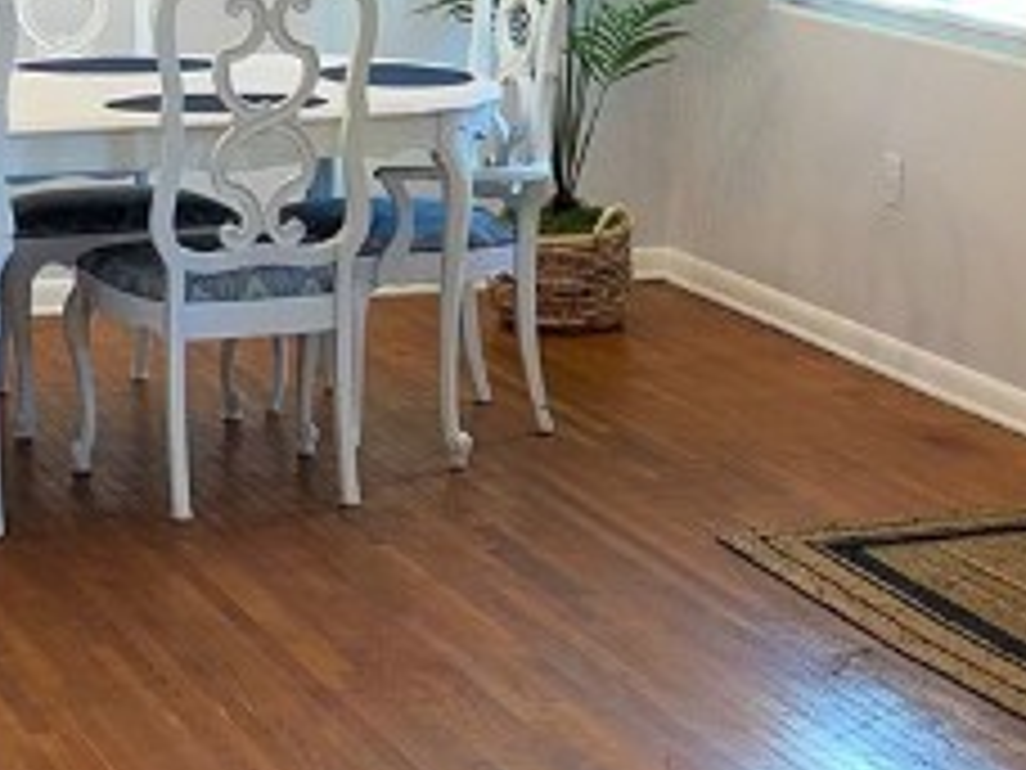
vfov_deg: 12.6
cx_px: 508
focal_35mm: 117
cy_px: 122
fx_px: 3468
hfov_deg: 16.8
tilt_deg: -8.0
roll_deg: -0.1
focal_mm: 5.1
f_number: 1.6
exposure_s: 1/23
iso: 40
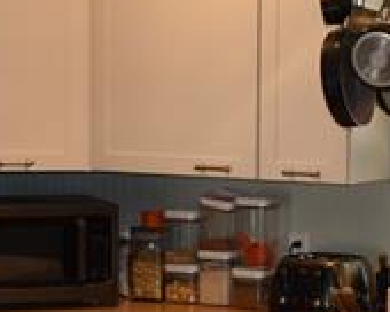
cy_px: 280
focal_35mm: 153
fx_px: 1766
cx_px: 229
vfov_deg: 10.0
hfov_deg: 12.6
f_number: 3.5
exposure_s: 1/200
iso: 1000
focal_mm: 18
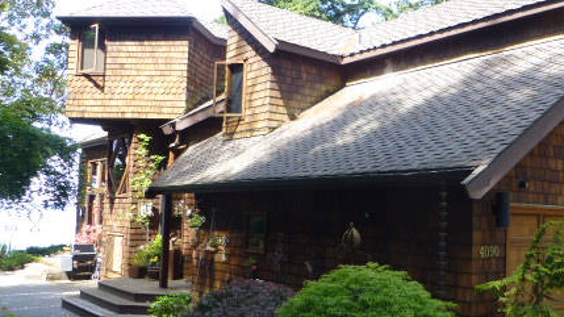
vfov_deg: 30.4
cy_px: 180
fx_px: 583
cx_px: 397
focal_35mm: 39
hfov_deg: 50.2
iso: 100
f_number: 3.3
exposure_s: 1/100
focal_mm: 4.3
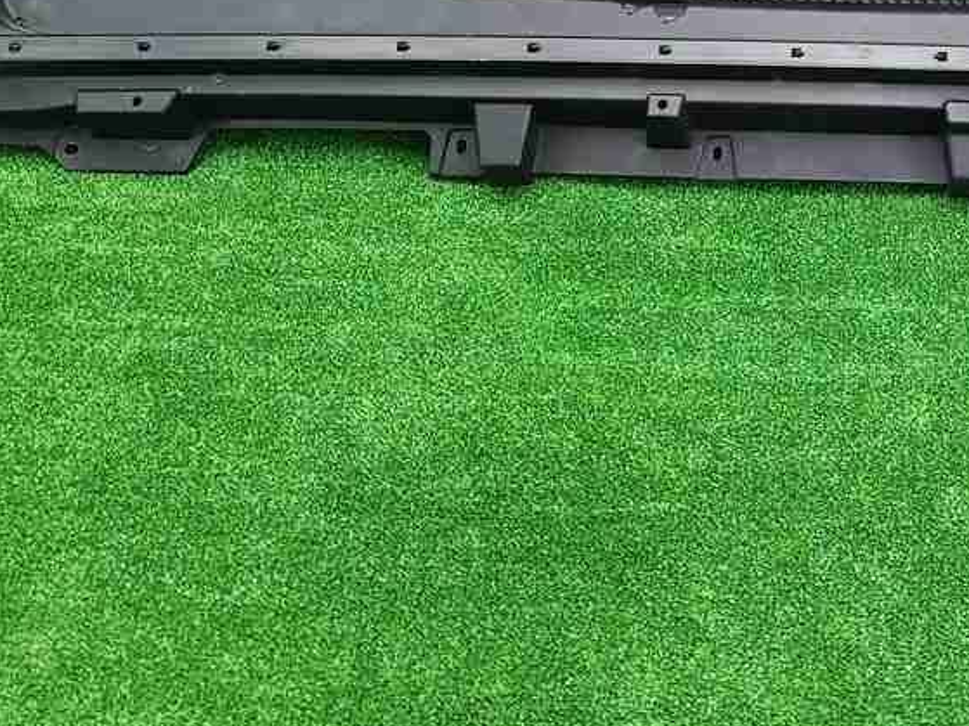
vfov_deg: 20.9
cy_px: -59
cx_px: 882
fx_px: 1875
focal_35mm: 67
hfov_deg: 27.8
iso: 295
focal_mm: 5.4
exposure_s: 1/50
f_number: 1.8
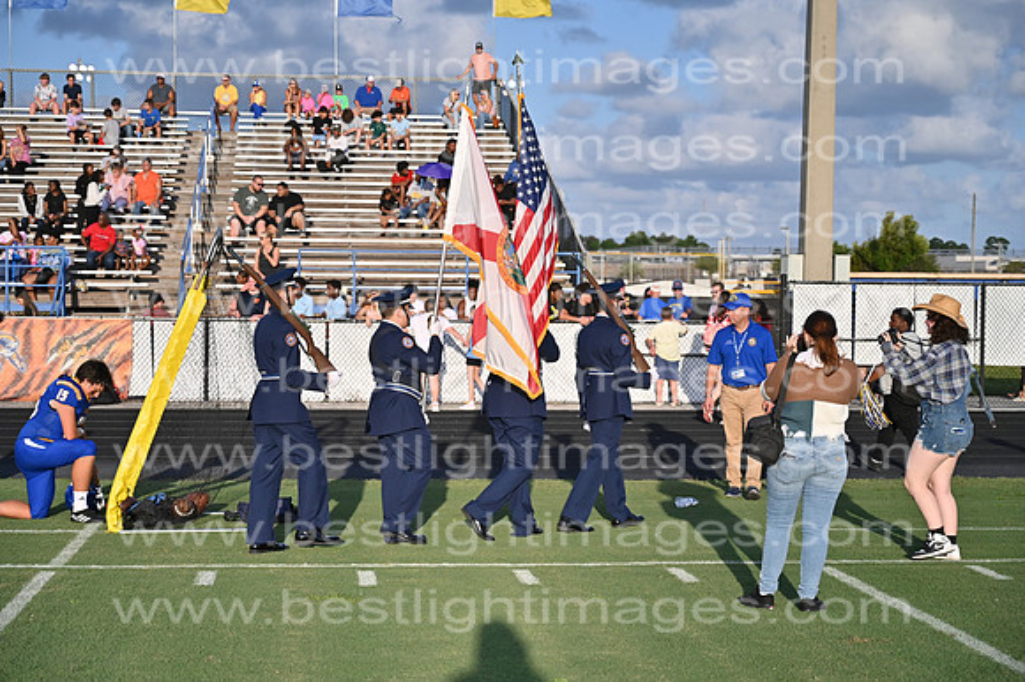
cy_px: 341
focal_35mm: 65
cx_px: 512
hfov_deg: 31.0
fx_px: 1850
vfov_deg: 20.9
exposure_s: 1/8000
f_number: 4
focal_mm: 65
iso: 500
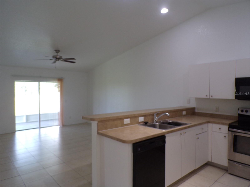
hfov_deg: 71.6
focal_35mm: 24
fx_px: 173
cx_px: 125
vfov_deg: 56.8
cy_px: 94
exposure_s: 1/34
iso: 137
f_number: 3
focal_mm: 4.3
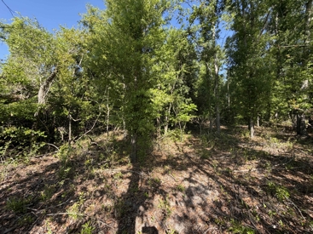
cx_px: 156
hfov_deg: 102.1
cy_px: 117
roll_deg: +1.0
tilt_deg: -0.1
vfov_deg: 85.6
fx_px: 127
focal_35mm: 14
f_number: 2.2
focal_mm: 2.22
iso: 64
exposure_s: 1/421
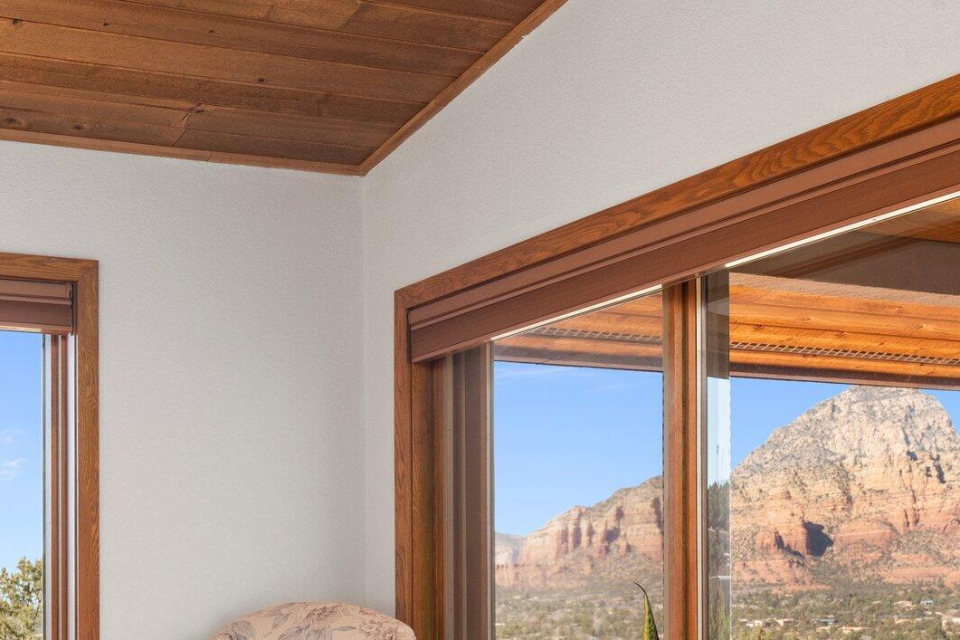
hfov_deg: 34.3
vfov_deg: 23.3
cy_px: 616
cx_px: 158
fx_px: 1493
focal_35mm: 56
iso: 1000
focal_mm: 29
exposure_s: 1/40
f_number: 8
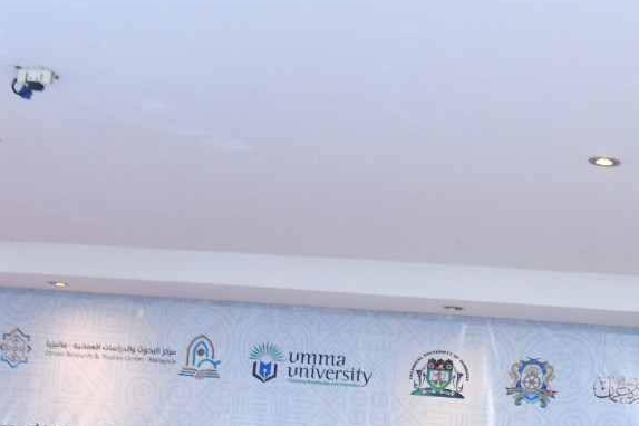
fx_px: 1189
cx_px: 570
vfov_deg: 19.5
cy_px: 455
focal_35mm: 67
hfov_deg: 28.9
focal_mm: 24
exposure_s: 1/200
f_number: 4
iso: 1000
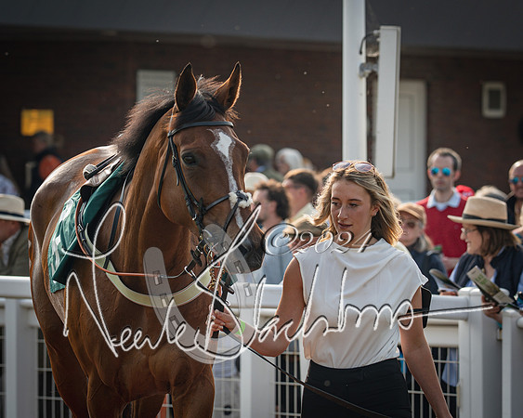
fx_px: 4036
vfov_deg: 5.9
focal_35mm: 261
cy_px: 180
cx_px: 291
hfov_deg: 7.4
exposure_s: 1/500
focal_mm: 135
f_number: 4
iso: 80
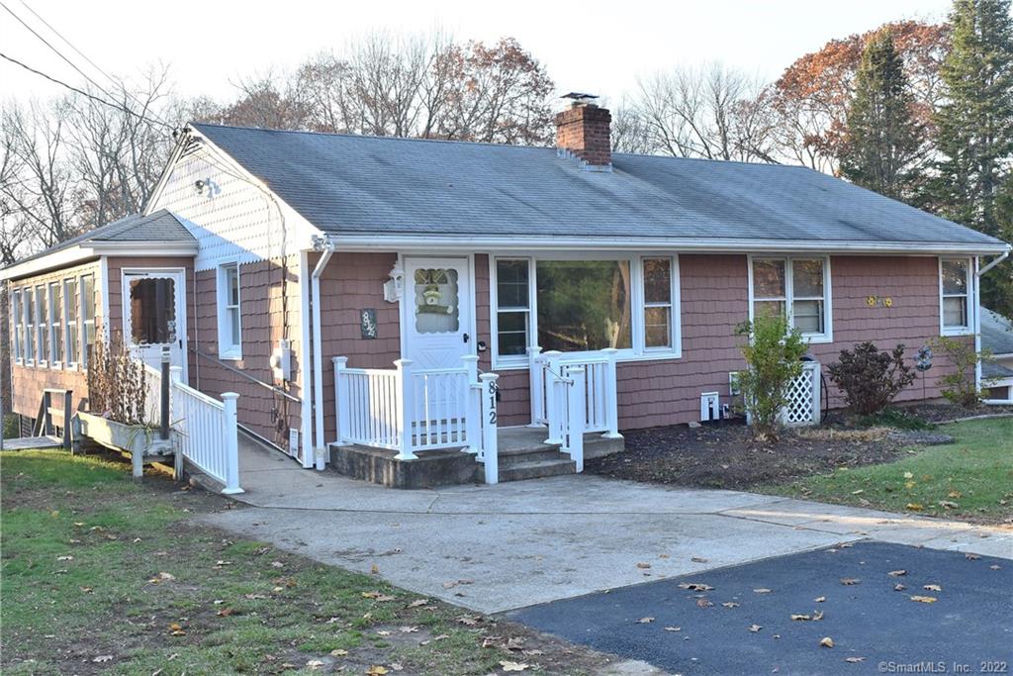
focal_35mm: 40
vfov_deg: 33.0
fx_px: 1140
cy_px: 338
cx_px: 506
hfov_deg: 47.9
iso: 400
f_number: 9
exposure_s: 1/125
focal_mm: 27
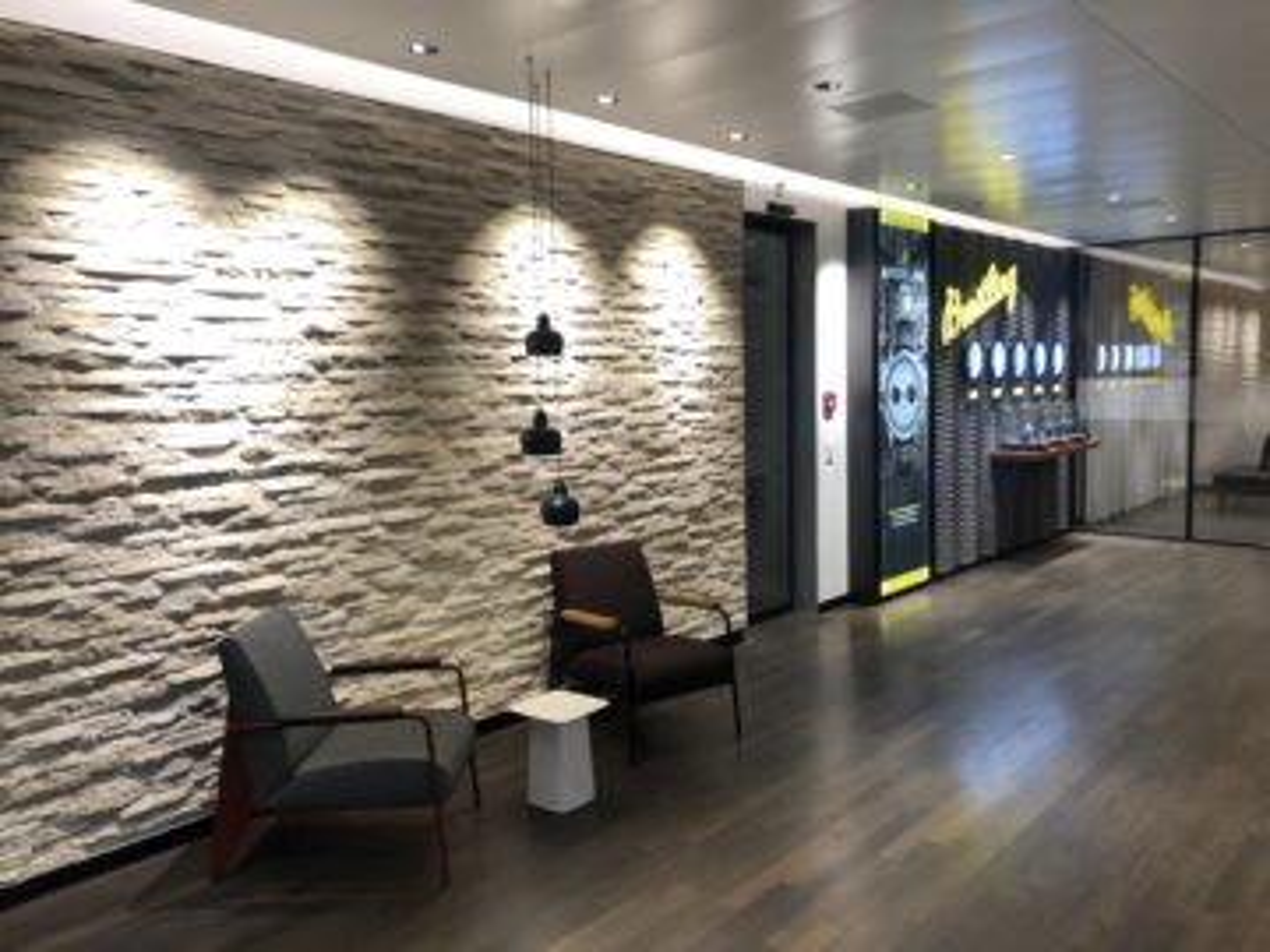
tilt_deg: -5.0
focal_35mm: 28
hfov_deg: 63.4
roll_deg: +2.1
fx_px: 1027
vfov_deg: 49.7
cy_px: 476
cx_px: 635
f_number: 1.8
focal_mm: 4
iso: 40
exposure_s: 1/33
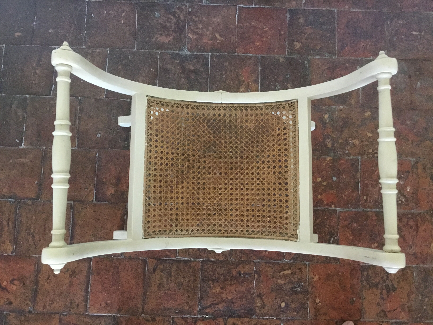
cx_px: 216
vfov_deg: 45.4
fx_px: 388
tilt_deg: -82.8
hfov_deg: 58.4
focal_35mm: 31
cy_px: 162
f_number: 2.4
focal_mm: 3.3
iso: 320
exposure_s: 1/17
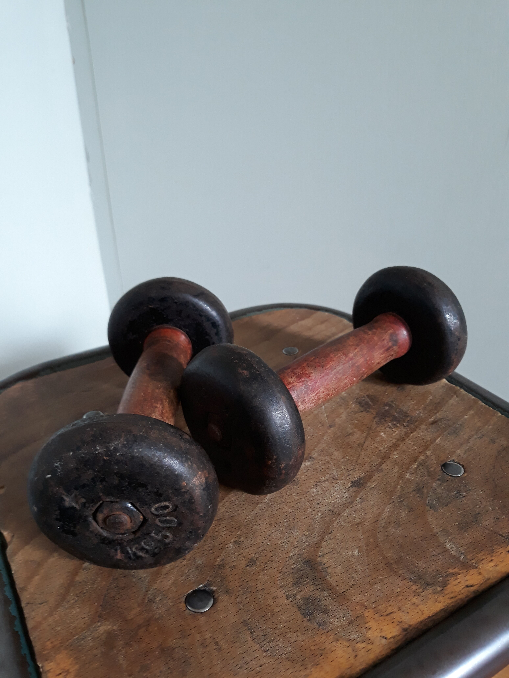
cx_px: 254
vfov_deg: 65.3
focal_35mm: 27
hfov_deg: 51.4
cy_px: 339
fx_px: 529
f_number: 1.7
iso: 125
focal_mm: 3.71
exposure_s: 1/40
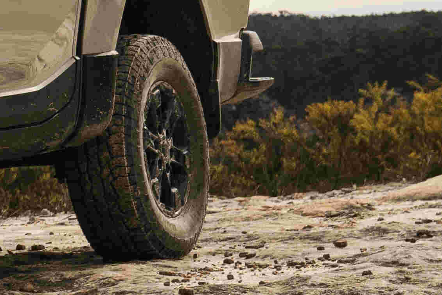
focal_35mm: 186
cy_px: -155
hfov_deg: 9.7
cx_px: -629
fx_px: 2284
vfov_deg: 7.3
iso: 320
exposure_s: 1/1000
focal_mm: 30
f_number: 4.5
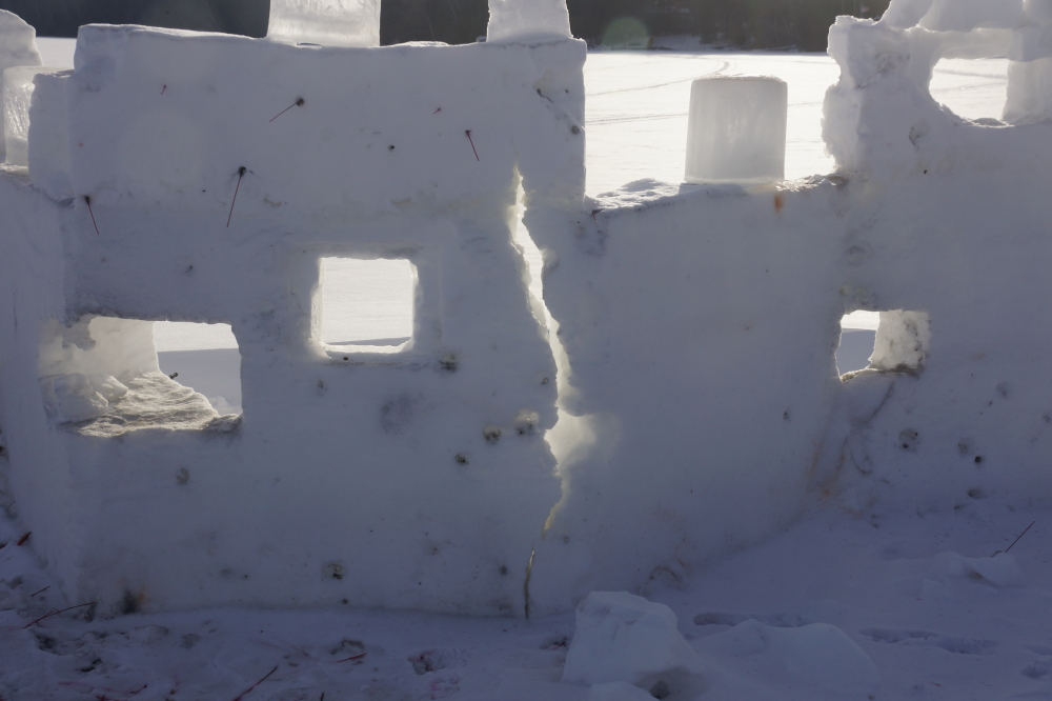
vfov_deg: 25.7
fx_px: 1534
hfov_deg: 37.9
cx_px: 526
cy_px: 350
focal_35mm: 52
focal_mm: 35
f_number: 11
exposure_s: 1/100
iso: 100
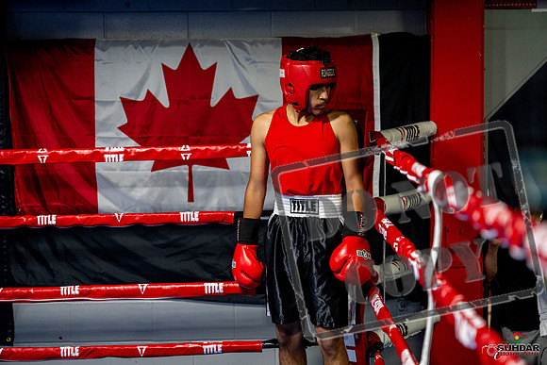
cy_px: 182
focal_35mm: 74
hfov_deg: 27.3
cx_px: 274
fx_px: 1125
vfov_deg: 18.4
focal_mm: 74
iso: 4000
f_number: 2
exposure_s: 1/1000
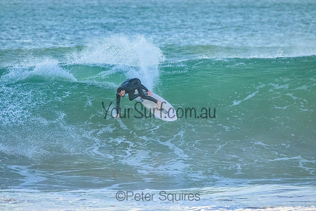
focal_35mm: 800
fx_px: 7024
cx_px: 158
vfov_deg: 1.7
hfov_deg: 2.6
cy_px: 106
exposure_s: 1/1600
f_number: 11
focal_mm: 800
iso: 7200
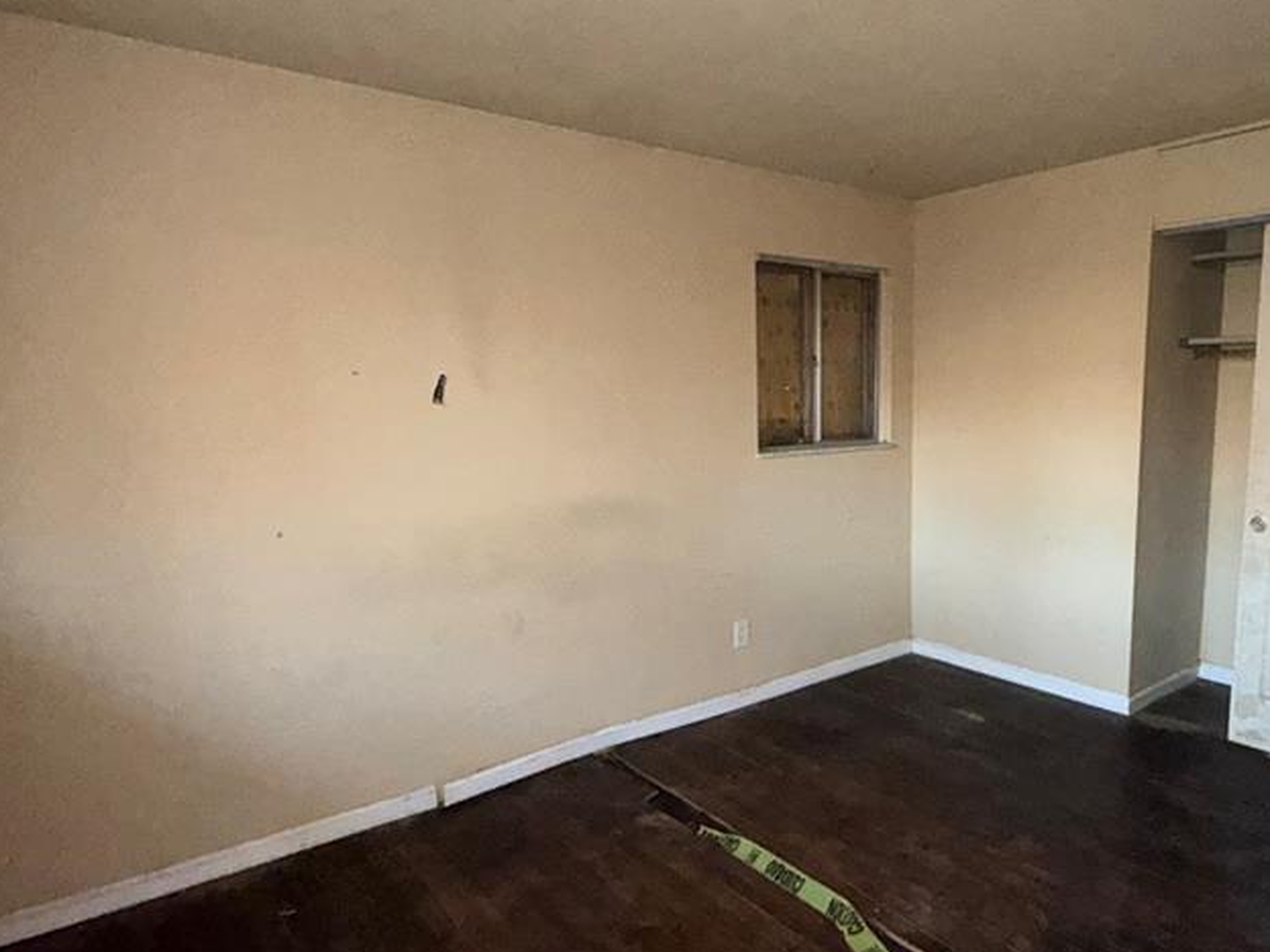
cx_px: 805
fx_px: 844
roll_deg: +0.8
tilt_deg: -9.6
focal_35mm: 23
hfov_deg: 72.5
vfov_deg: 58.7
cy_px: 524
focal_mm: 2.22
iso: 400
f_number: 2.2
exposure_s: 1/60
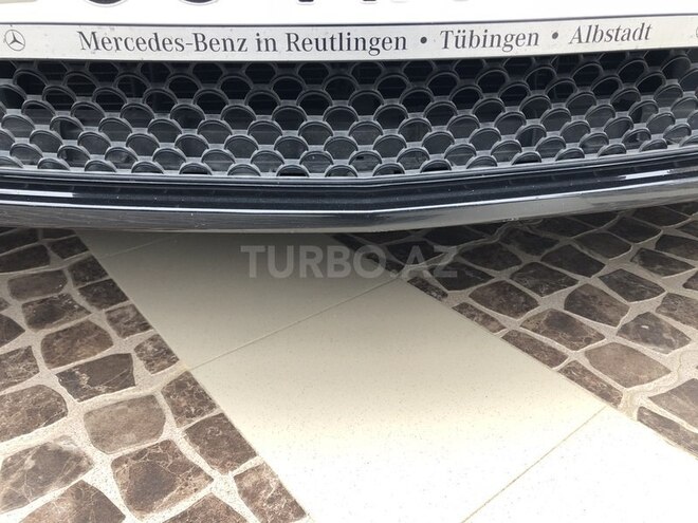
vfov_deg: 49.7
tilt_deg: -29.1
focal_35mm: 28
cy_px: 262
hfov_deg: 63.4
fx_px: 565
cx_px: 349
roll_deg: -1.0
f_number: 1.8
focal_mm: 3.99
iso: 25
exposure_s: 1/33
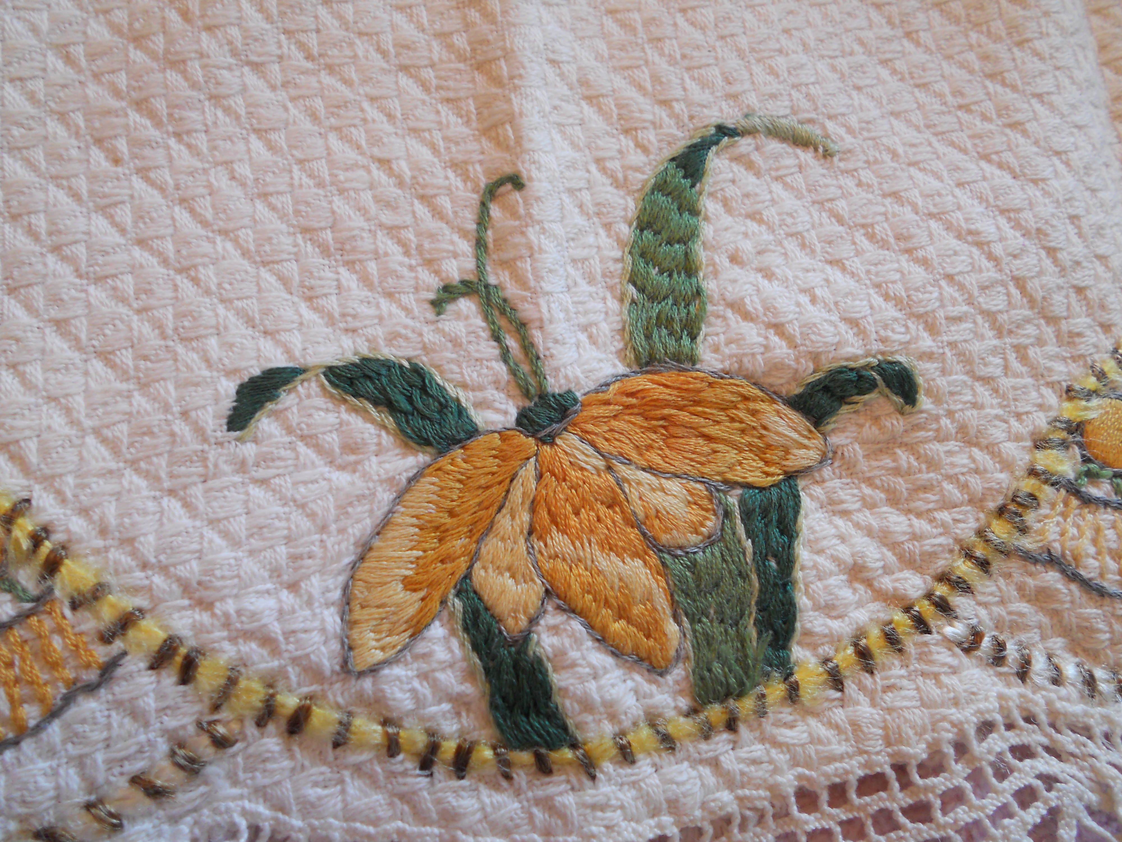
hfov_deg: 56.8
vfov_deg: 44.2
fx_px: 1037
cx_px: 561
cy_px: 421
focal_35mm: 32
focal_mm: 5.8
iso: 200
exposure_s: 1/30
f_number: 3.5
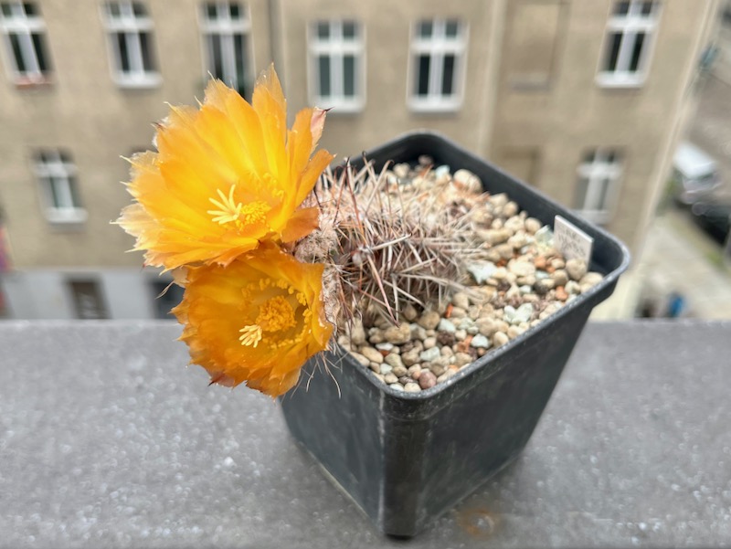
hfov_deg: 67.3
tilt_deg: -38.6
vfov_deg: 53.1
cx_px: 366
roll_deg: +1.6
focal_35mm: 26
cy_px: 274
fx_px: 549
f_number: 1.6
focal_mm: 5.1
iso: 50
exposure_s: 1/1036
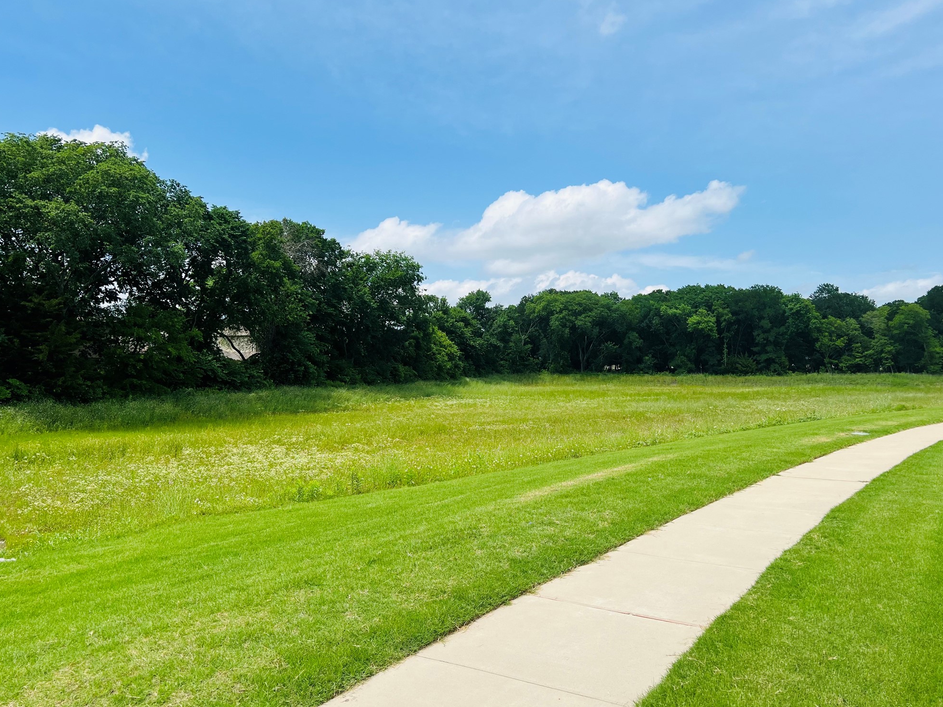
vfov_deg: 51.4
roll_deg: -0.1
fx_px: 736
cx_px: 469
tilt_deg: +1.5
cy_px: 357
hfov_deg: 65.3
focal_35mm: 27
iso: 50
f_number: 1.5
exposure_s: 1/5882
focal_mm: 5.7
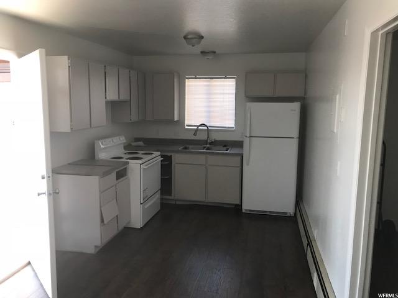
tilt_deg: -6.9
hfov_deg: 63.4
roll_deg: -0.9
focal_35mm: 28
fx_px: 322
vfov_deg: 49.7
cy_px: 149
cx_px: 199
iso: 40
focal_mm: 3.99
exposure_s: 1/120
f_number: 1.8
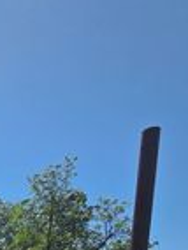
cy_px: 427
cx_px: -200
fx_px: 440
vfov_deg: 22.2
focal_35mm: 61
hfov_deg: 16.9
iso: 50
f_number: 2.2
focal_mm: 2.2
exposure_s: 1/3550
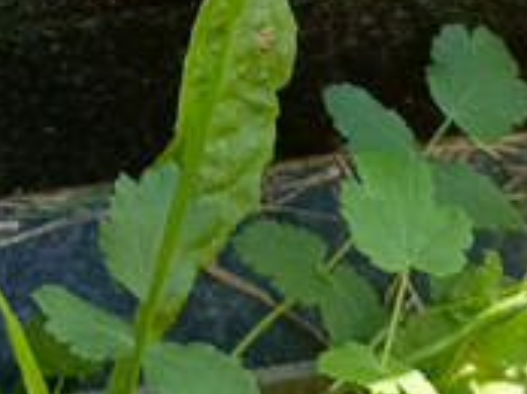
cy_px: -418
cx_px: 42
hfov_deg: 16.9
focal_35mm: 115
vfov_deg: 11.5
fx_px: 1748
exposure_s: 1/131
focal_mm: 4.76
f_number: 1.69
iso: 108
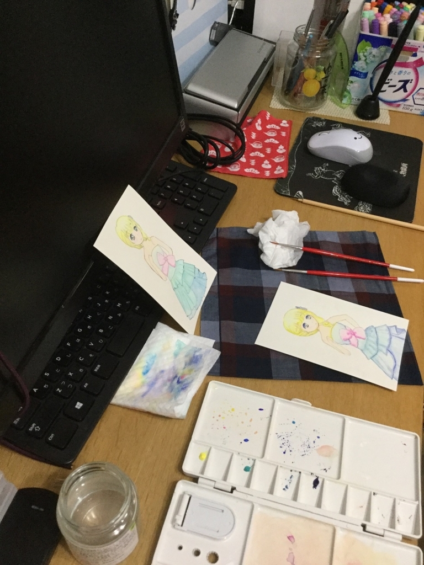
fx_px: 506
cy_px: 282
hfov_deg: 45.4
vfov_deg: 58.4
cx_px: 212
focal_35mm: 31
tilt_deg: -47.4
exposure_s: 1/30
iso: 160
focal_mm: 3.3
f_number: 2.4
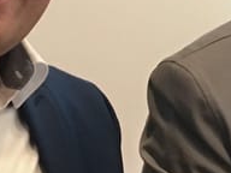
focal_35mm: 181
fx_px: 1208
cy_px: 64
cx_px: 174
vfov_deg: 8.2
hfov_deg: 10.9
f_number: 2.2
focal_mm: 4.15
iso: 200
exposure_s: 1/33
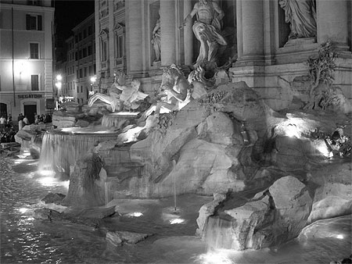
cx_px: 176
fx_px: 387
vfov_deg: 37.8
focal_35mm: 38
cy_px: 132
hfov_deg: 49.0
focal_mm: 7.8
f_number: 2.8
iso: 200
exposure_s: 1/6.2
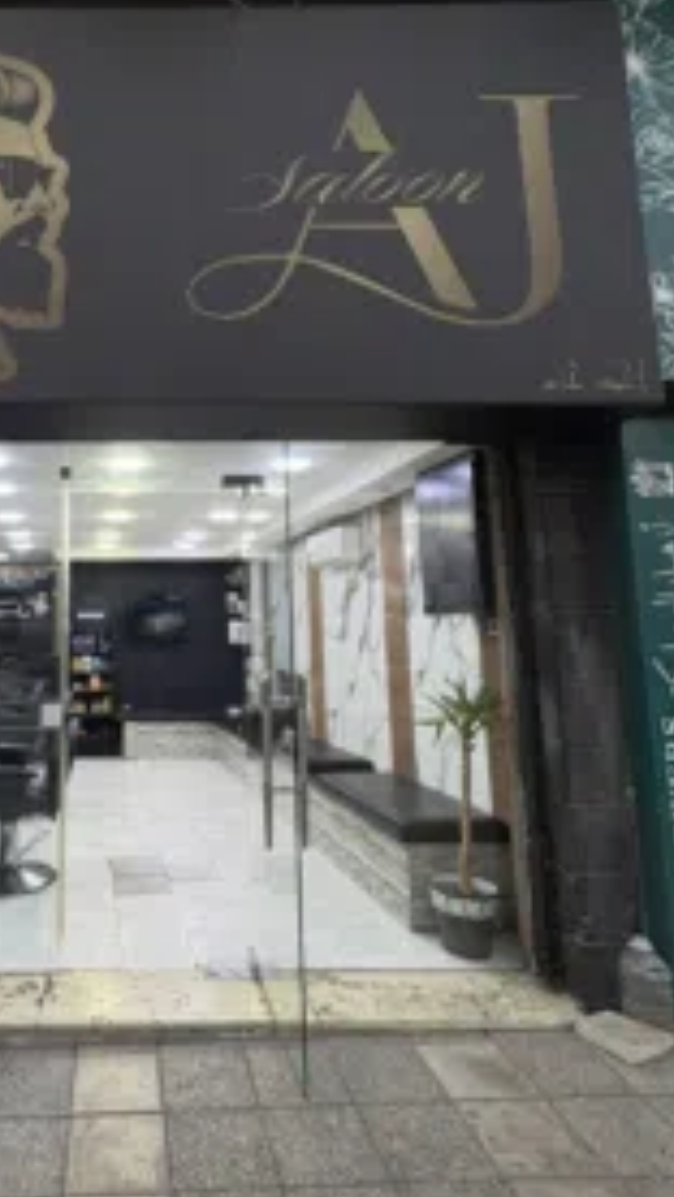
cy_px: 532
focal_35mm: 22
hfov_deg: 48.5
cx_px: 130
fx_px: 698
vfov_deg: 80.9
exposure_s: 1/115
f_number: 2.2
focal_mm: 2.22
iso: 100
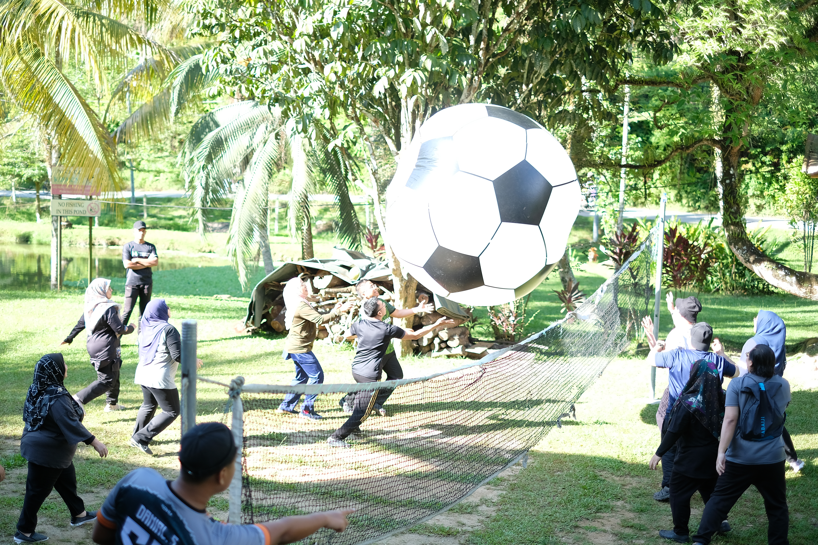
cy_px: 272
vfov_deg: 25.5
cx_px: 409
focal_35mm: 53
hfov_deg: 37.5
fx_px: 1204
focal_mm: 35
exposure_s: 1/800
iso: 200
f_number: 1.4
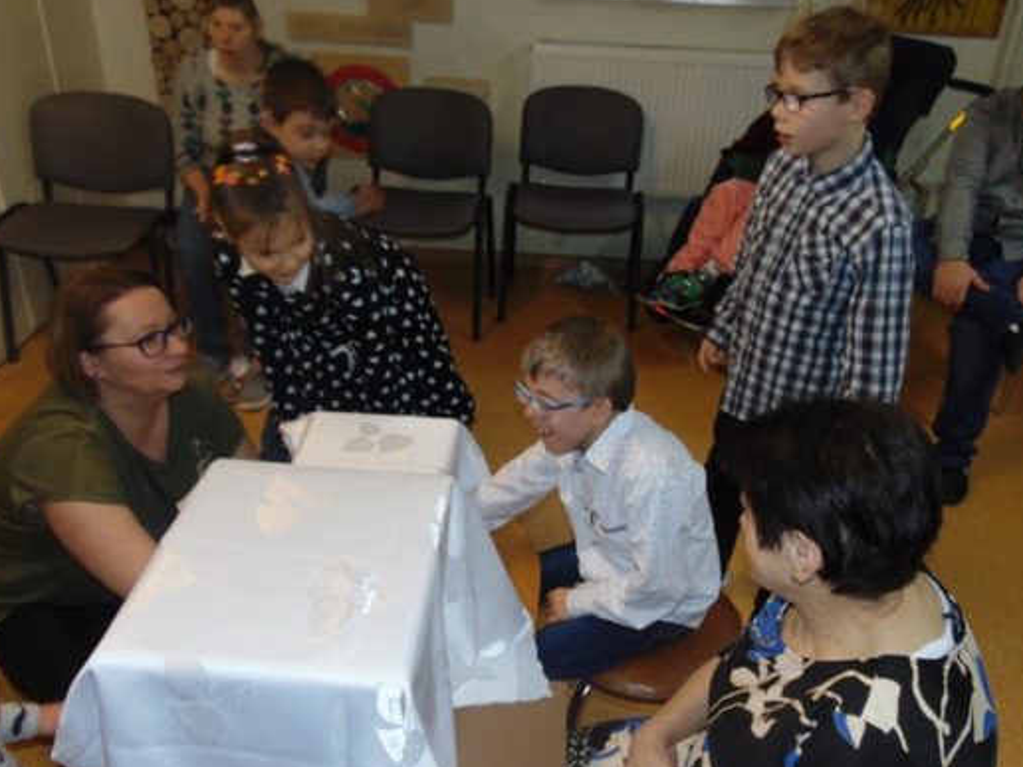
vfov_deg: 45.4
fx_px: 916
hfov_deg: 58.3
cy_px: 412
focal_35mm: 31
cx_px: 545
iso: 200
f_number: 3
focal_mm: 4.5
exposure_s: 1/30
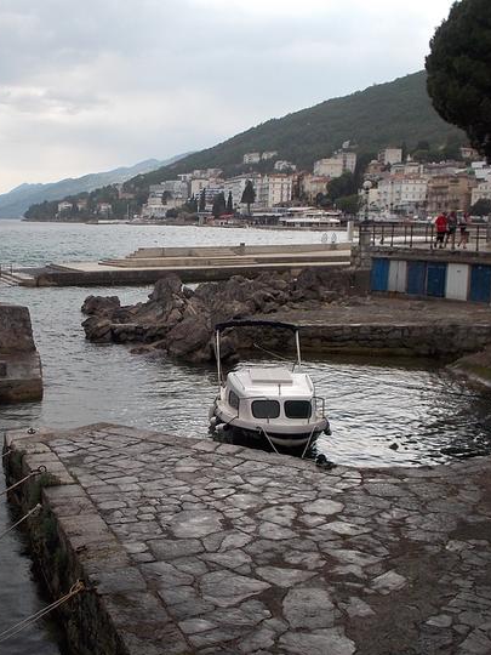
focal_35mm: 43
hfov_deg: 33.1
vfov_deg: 43.8
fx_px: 813
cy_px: 363
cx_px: 137
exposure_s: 1/500
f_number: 3.3
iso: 80
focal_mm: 4.1
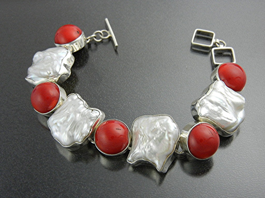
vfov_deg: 28.0
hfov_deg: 36.8
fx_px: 398
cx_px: 132
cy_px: 99
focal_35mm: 52
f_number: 3.9
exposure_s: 1/28.6
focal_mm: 9.3
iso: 400
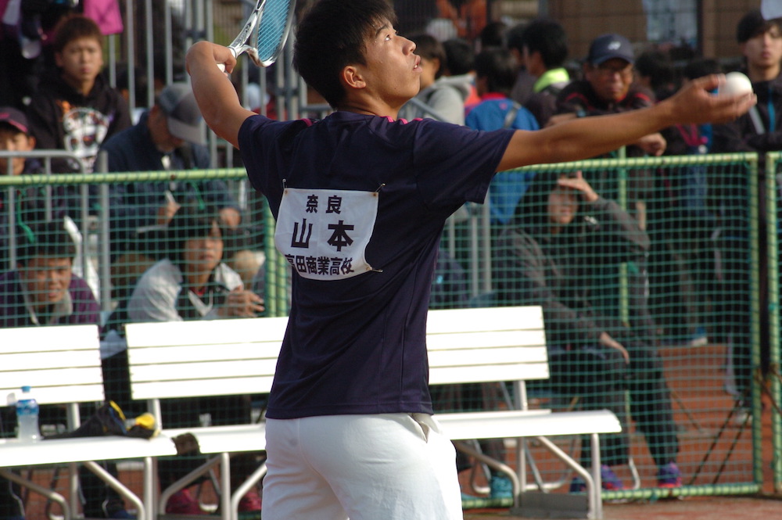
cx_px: 391
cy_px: 260
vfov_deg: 4.6
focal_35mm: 300
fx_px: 6511
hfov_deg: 6.9
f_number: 8
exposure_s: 1/500
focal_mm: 200
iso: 400
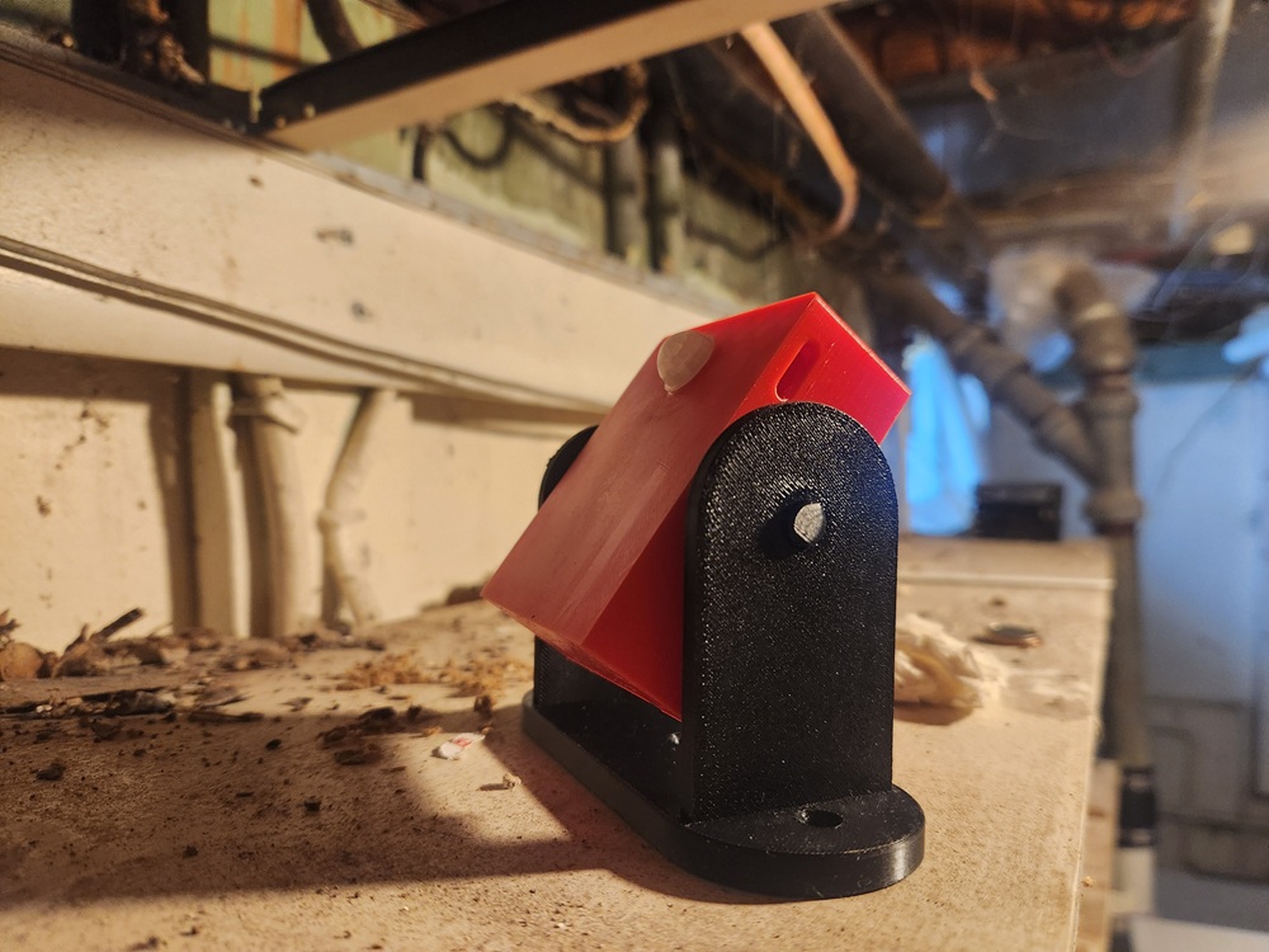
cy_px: 476
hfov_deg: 73.9
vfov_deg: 58.9
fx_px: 843
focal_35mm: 23
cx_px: 634
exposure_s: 1/120
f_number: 1.8
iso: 640
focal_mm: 5.4
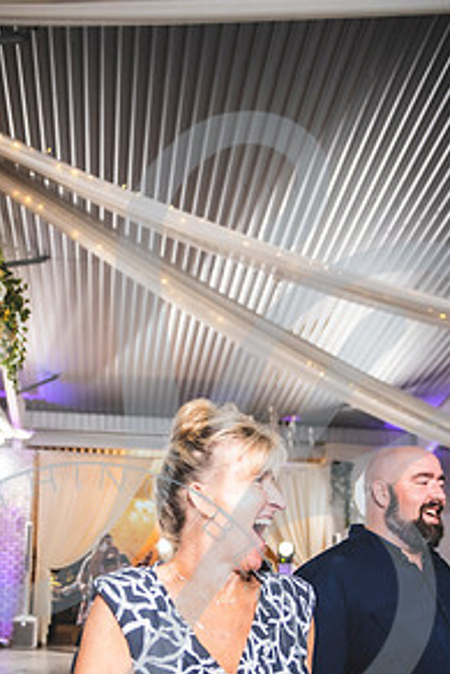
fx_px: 693
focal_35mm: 37
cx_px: 192
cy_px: 501
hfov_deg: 35.9
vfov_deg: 49.9
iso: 1000
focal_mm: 24
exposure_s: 1/125
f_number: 2.8
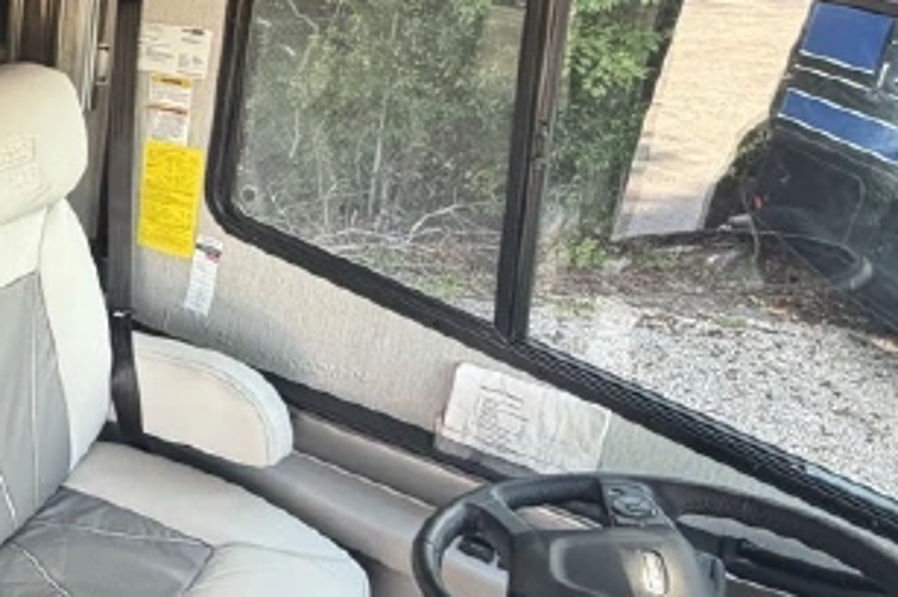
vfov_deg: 34.4
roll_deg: -2.2
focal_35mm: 38
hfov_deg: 41.9
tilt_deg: -17.2
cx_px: -53
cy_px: 167
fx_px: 947
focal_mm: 2.22
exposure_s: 1/121
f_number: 2.2
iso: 200
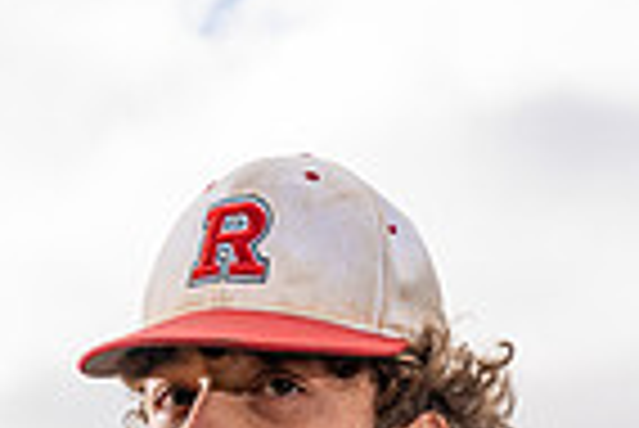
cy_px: 987
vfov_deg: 8.5
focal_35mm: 149
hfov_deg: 13.7
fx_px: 2647
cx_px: 189
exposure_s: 1/250
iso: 100
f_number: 6.3
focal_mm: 47
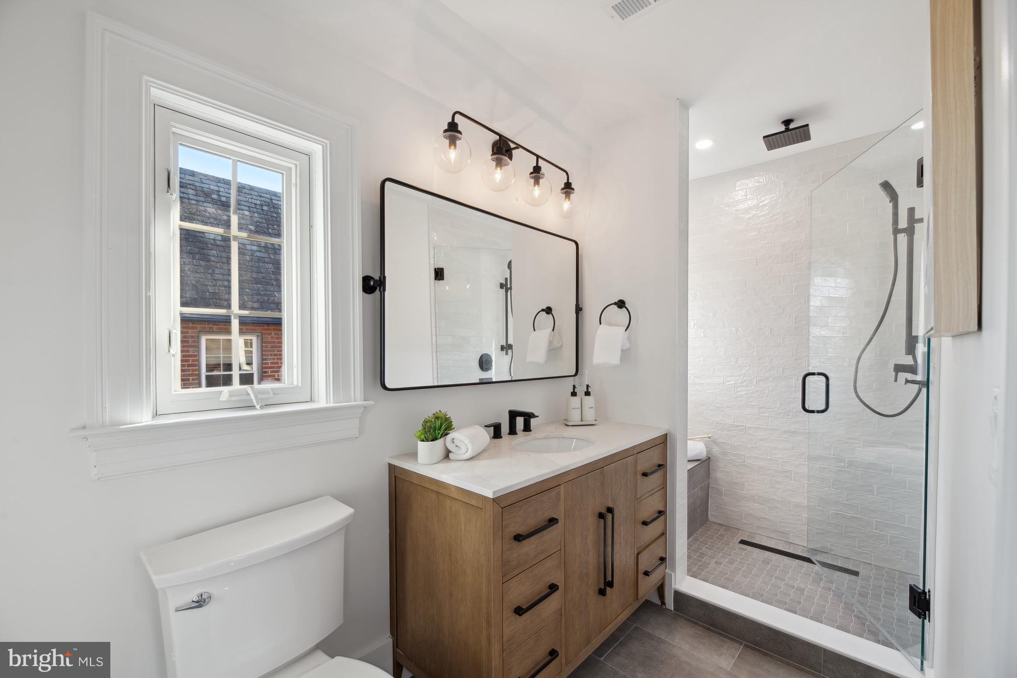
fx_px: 396
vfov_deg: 81.2
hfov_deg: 104.2
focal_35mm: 14
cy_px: 339
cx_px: 508
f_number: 9
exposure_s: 1/13
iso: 200
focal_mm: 14
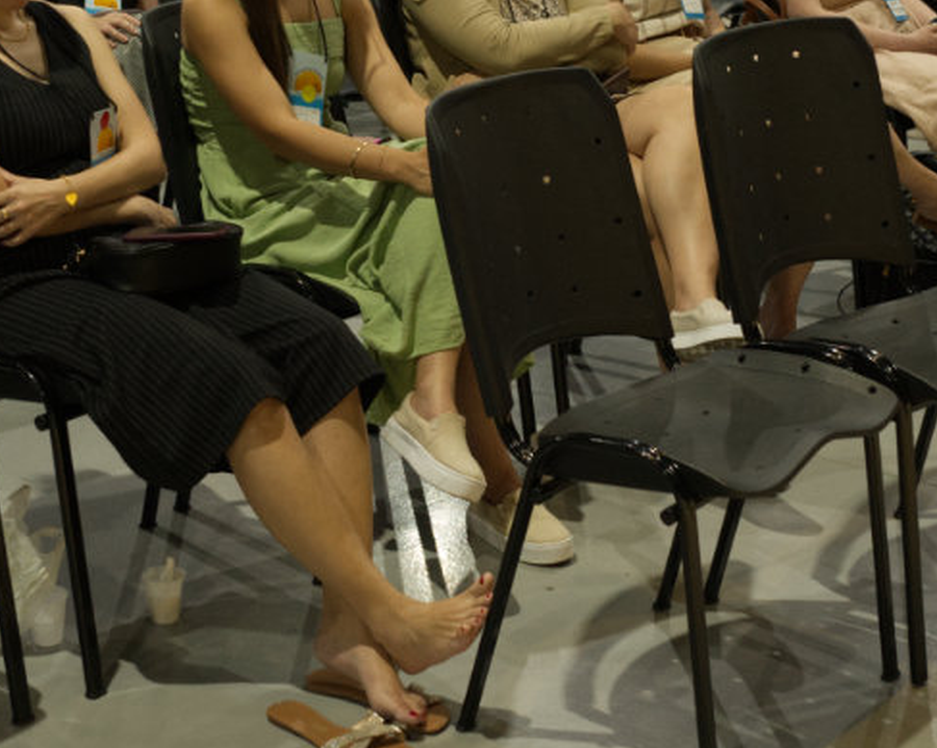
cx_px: 435
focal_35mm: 81
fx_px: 2245
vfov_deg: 18.8
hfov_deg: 23.6
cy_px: 153
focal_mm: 35
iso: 3200
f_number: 3.5
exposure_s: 1/80
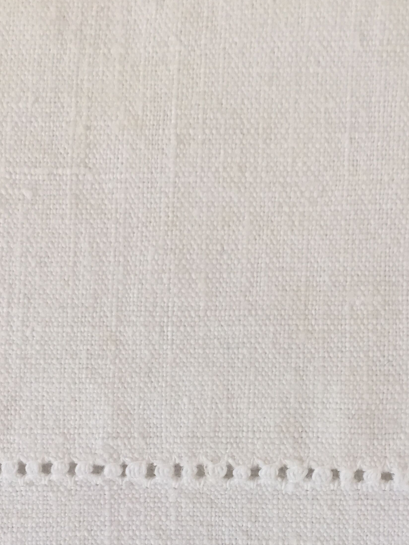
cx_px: 236
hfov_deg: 33.5
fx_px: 677
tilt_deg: -82.9
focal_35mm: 43
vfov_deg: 42.7
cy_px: 398
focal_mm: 4.15
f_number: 2.2
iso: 32
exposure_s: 1/33
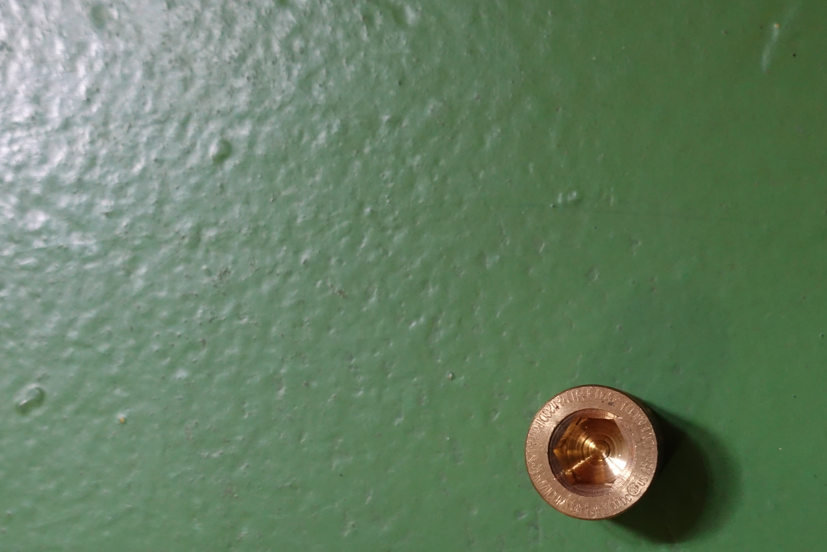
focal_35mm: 61
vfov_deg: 21.9
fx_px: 1401
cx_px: 594
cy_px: 450
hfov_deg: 32.4
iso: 800
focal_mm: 13.34
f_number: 2.8
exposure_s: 1/20
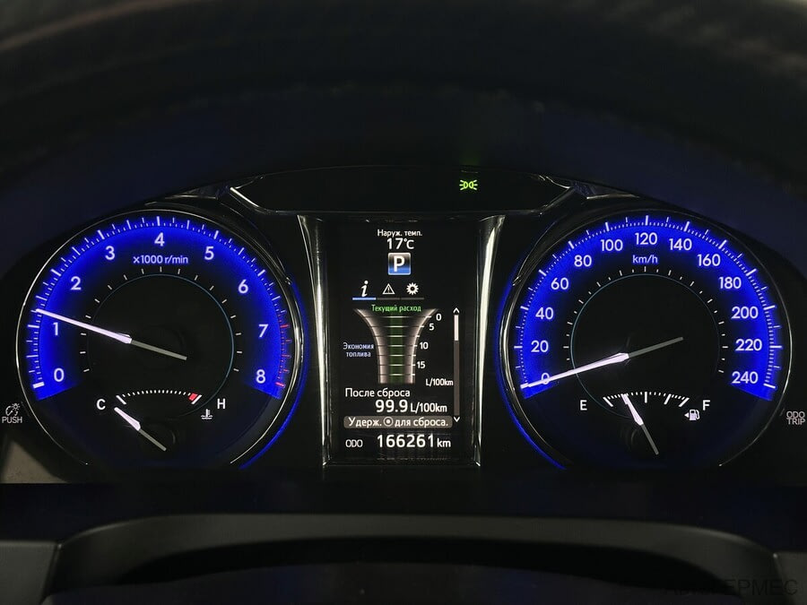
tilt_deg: -24.4
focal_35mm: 48
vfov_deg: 30.3
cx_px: 404
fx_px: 1119
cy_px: 302
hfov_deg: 39.7
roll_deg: -0.1
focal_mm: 6.86
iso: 200
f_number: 1.78
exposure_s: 1/33
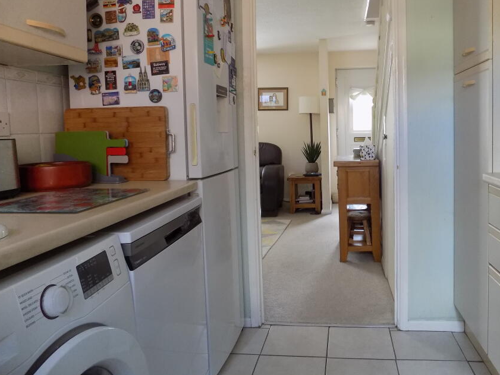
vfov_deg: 49.5
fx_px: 404
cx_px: 297
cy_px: 155
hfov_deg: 62.9
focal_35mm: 28
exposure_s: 1/30
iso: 200
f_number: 3.1
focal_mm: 4
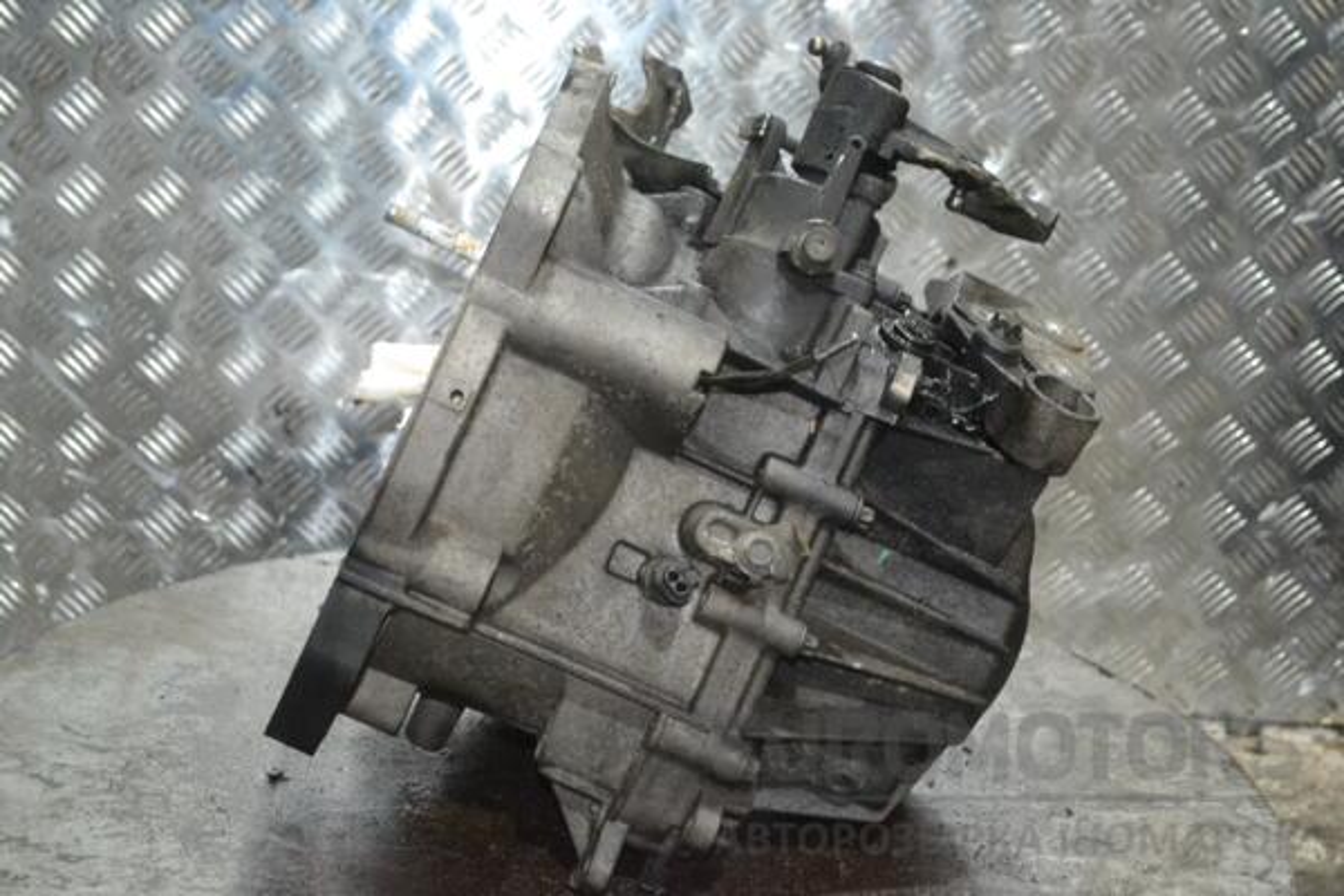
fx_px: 2240
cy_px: 448
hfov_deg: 33.4
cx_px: 672
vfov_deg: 22.6
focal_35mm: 60
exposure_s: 1/60
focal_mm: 40
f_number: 5.3
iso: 3200
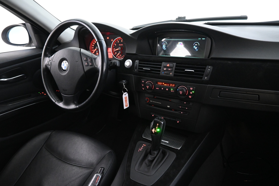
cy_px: 93
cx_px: 140
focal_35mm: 24
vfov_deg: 53.1
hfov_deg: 73.7
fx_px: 186
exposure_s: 1/25
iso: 5000
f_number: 3.5
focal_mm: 16
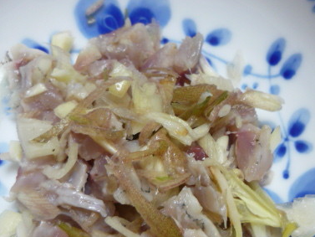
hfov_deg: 34.3
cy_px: 160
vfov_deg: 26.0
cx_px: 160
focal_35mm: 56
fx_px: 510
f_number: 2.8
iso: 160
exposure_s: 1/30
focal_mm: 5.5
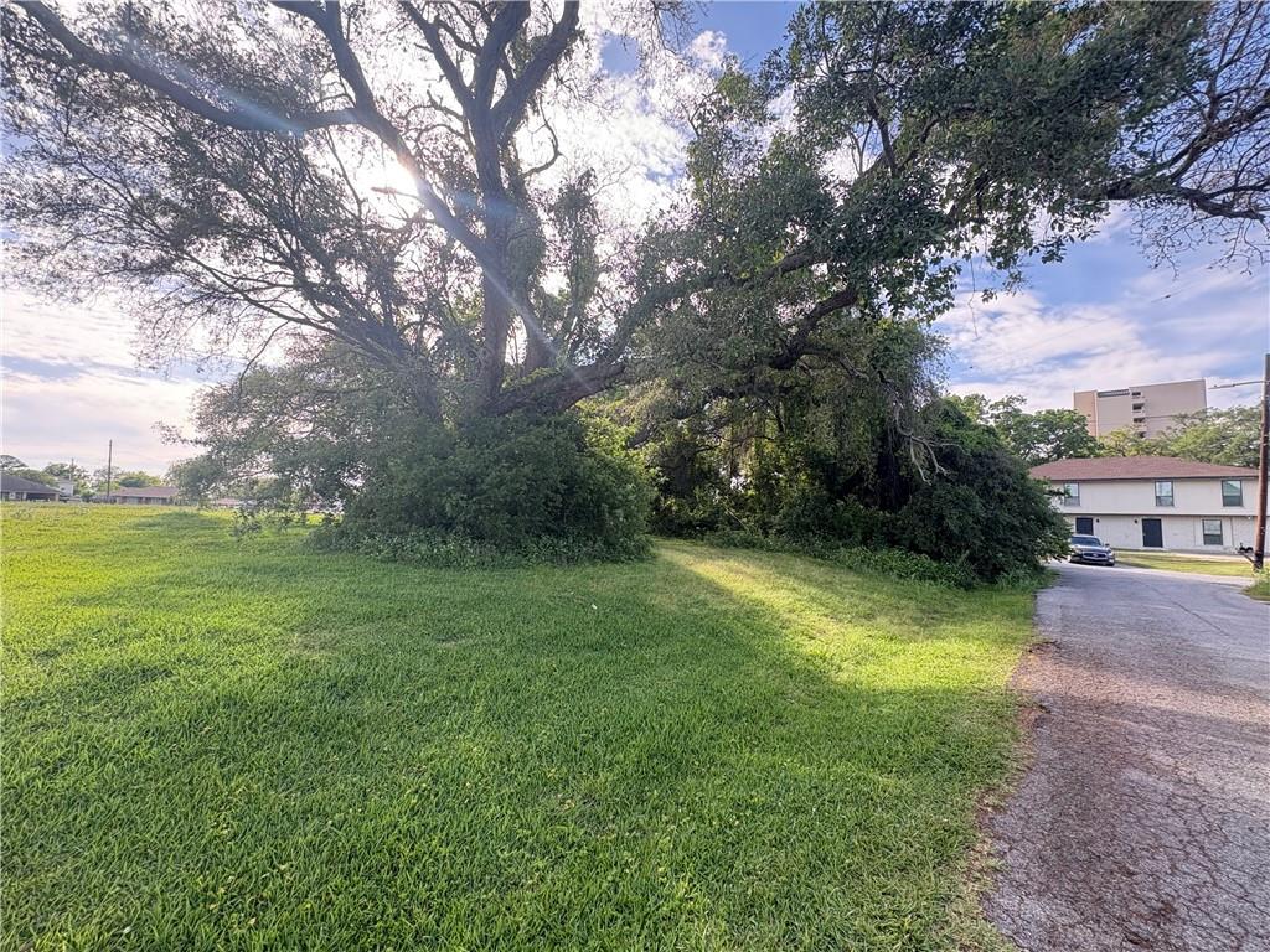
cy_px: 476
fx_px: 514
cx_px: 635
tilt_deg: +4.2
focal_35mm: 14
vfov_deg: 85.7
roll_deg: -1.7
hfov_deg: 102.1
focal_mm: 2.22
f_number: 2.2
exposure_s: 1/258
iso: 64
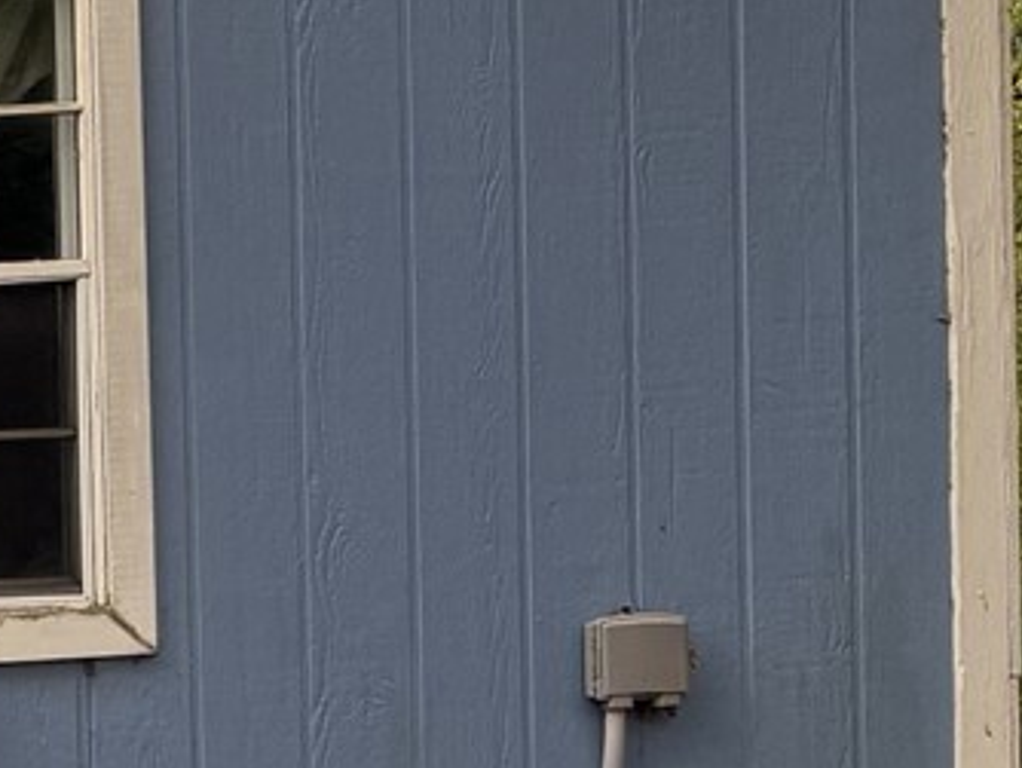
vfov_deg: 10.1
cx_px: -1955
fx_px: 4343
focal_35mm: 147
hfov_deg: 10.2
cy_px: 575
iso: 100
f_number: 1.78
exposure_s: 1/654
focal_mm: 6.76
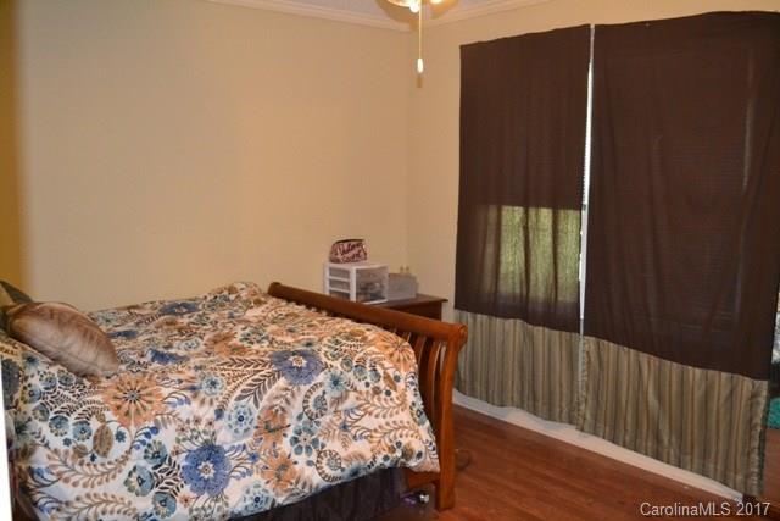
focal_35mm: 33
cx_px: 390
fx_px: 715
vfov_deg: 40.0
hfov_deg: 57.2
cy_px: 260
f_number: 4
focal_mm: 22
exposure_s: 1/60
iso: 3200
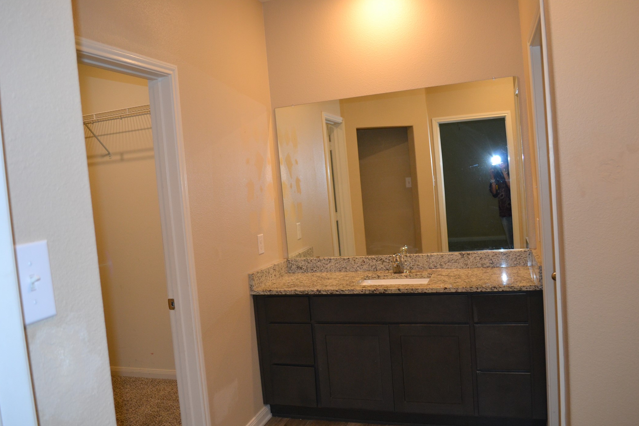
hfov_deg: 65.5
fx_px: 497
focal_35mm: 28
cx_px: 309
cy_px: 208
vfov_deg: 46.4
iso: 720
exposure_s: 1/60
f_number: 3.5
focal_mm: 18
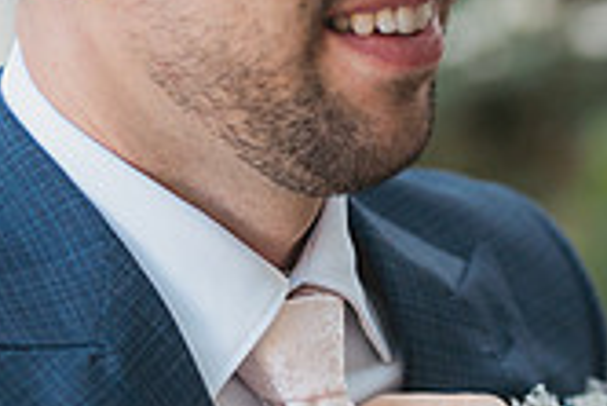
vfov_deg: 7.5
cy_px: 477
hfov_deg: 11.1
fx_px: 3088
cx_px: 651
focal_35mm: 183
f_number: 1.8
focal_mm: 50
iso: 400
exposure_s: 1/800
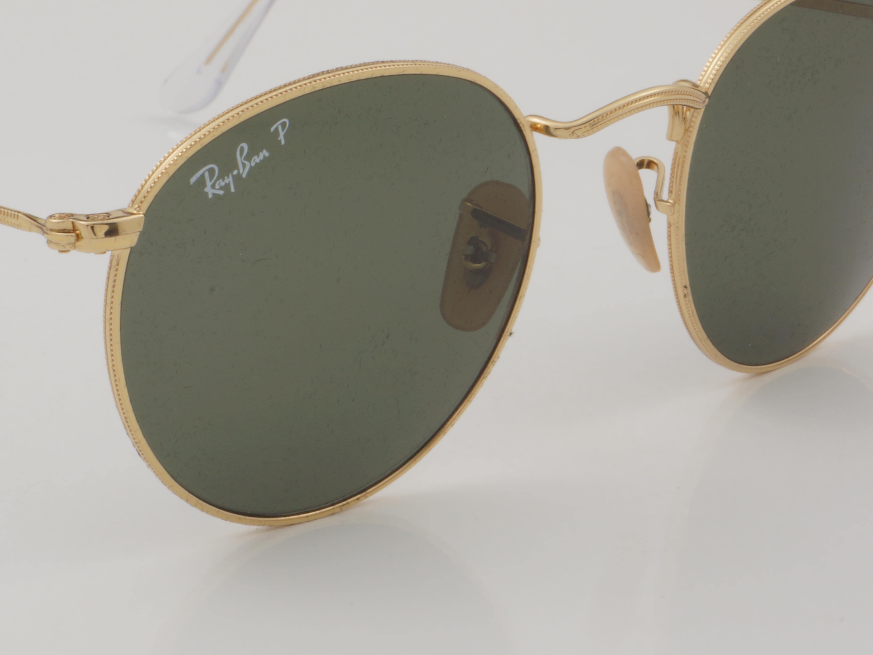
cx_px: 258
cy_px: 251
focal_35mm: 120
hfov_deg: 16.4
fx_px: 3026
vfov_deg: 12.3
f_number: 32
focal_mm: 50
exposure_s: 1/3
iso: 100
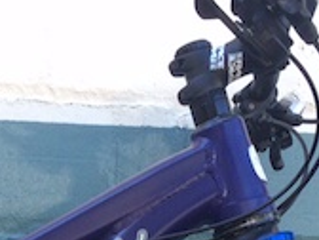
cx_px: -68
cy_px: 461
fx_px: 1272
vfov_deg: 10.0
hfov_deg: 13.9
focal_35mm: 138
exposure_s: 1/120
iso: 50
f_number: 2.2
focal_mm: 4.15
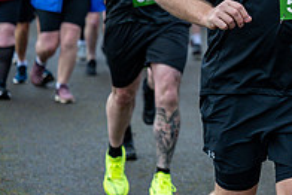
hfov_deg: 9.7
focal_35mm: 207
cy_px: 2
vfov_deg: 6.6
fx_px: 1680
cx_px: 422
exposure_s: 1/1250
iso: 640
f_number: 2.8
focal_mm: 70
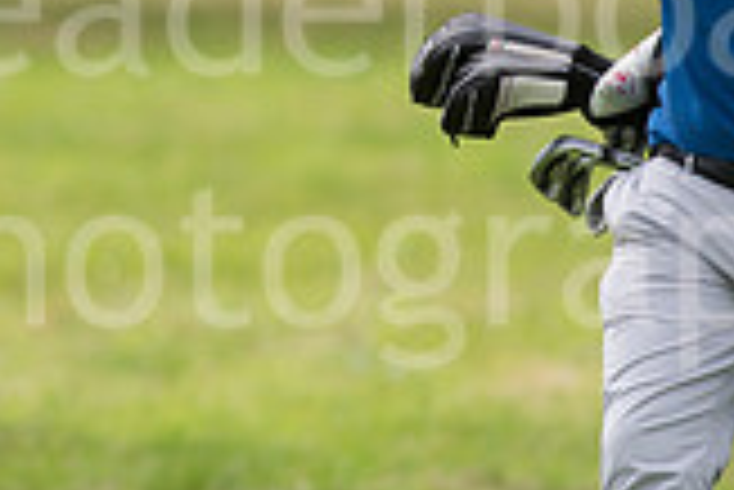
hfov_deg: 1.9
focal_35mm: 1065
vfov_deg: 1.3
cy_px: 43
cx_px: 423
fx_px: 21733
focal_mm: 300
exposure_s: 1/2000
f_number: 5.6
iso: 320
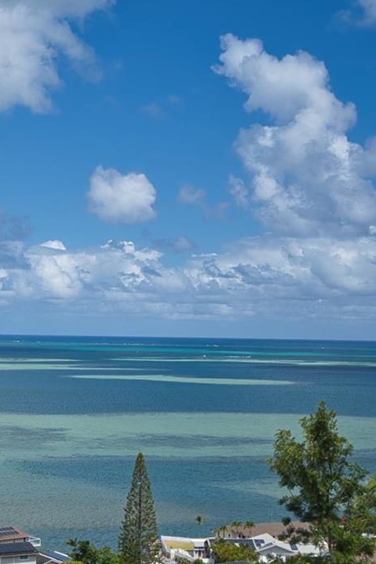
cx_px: 57
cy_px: 353
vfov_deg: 25.0
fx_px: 1268
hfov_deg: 16.7
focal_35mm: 81
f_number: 8
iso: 100
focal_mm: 35
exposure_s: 1/200
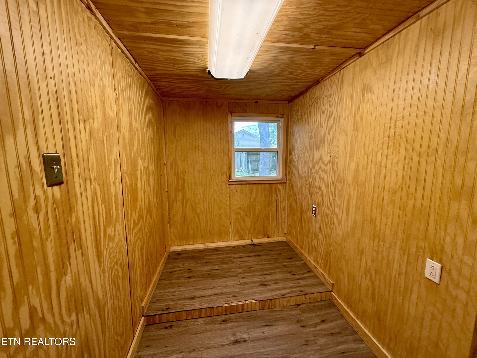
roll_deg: -0.4
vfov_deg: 85.7
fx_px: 193
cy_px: 179
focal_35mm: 14
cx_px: 238
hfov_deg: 102.1
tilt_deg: -6.4
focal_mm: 2.22
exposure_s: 1/120
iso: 320
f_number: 2.2
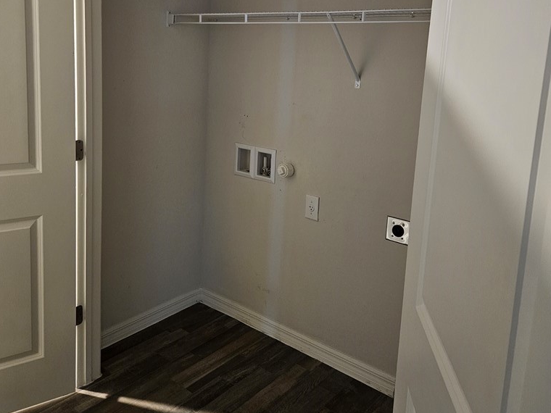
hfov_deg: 58.4
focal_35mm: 31
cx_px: 274
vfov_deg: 45.0
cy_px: 149
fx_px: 493
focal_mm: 5.4
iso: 640
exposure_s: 1/24
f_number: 1.8
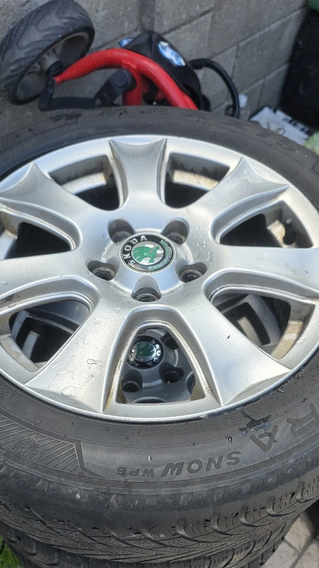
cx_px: 154
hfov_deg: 36.7
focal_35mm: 32
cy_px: 337
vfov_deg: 60.6
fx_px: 481
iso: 32
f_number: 1.7
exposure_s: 1/370
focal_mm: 6.3
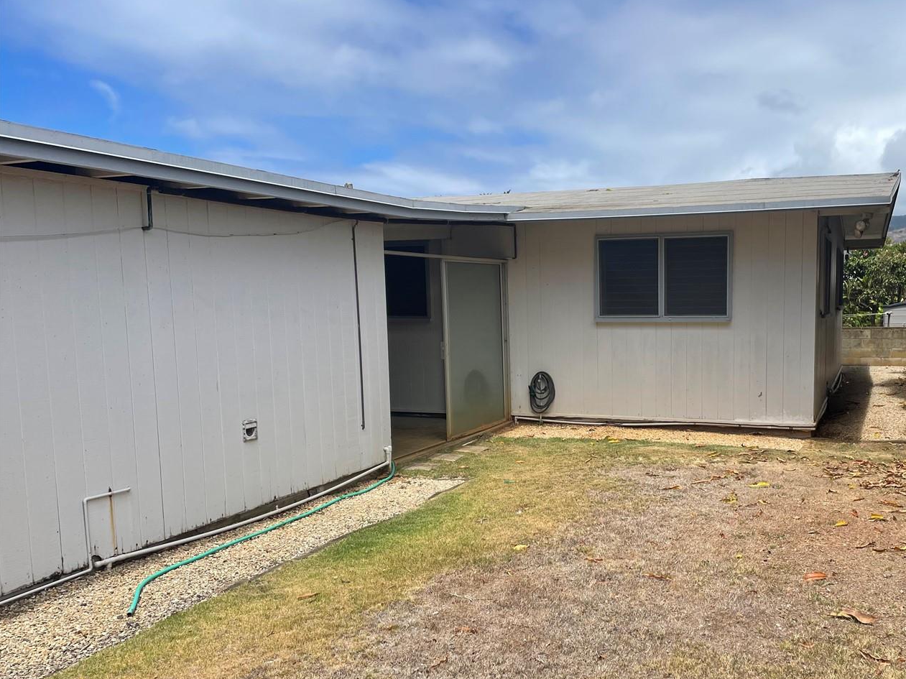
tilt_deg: -5.4
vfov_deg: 42.7
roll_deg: -1.4
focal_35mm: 33
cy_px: 403
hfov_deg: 54.7
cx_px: 573
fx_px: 863
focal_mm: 4.2
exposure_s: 1/4464
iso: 32
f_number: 1.6
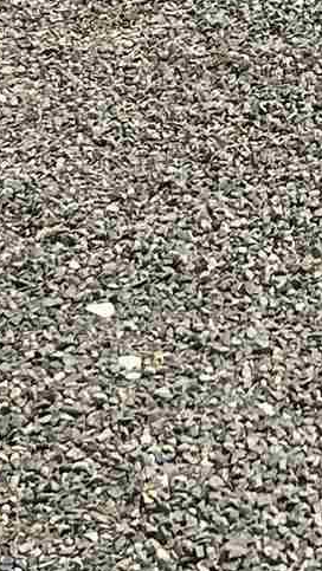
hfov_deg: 6.4
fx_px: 2730
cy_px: -350
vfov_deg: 11.4
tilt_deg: -10.8
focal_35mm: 180
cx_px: 760
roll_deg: +2.4
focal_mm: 5.7
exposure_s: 1/3968
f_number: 1.5
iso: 50
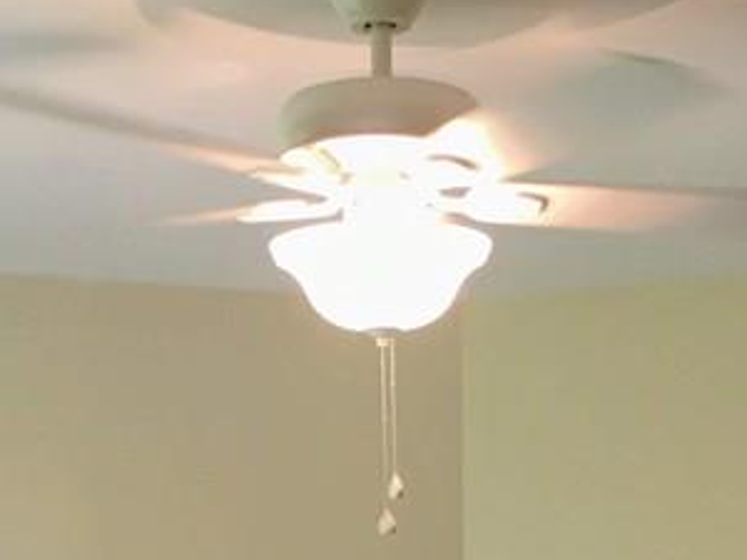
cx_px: 436
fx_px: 2136
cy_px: 864
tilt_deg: -4.4
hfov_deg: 19.8
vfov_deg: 13.9
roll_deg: +1.1
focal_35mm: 99
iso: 25
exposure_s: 1/40
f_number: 2.2
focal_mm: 4.15
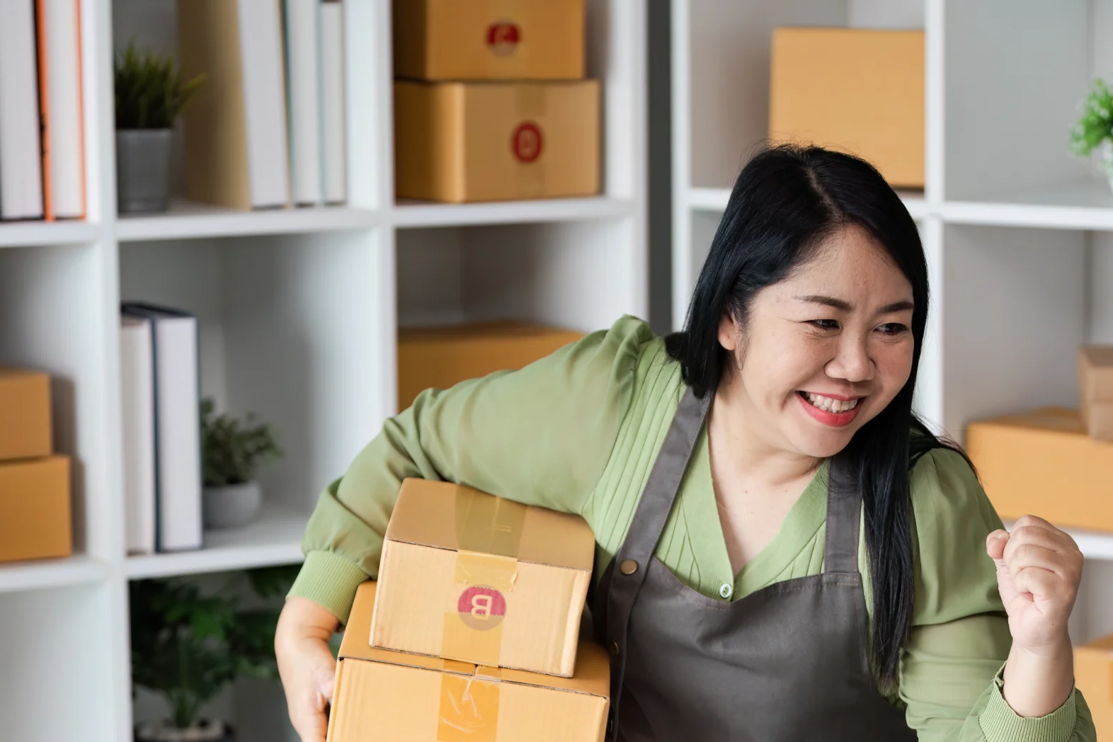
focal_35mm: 114
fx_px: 3524
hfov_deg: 17.9
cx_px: 762
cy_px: 577
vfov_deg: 12.0
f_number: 2.8
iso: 160
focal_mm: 70
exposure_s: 1/125
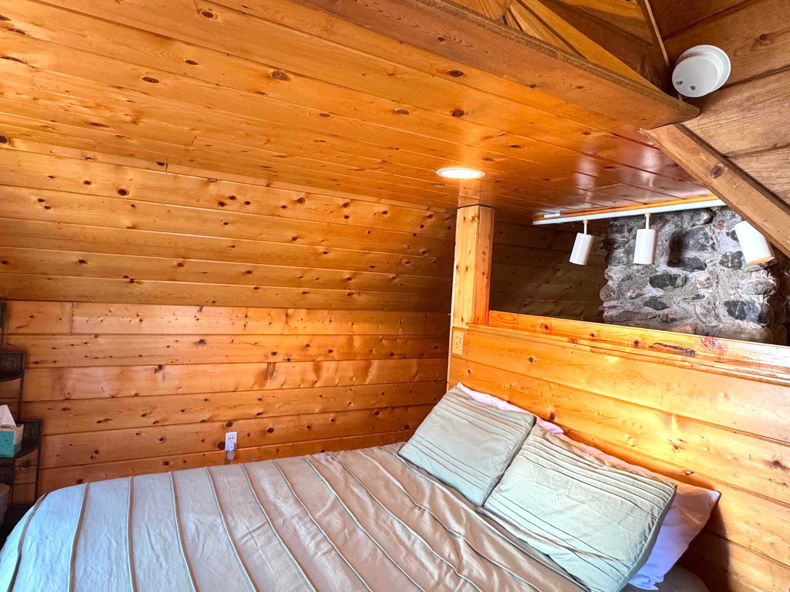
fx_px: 479
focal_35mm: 21
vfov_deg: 63.4
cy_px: 297
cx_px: 370
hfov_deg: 78.9
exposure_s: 1/60
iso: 250
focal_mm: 2.22
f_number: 2.2
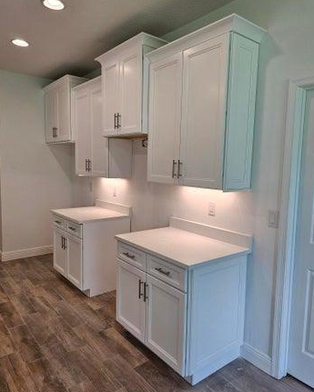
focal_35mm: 25
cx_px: 162
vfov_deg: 68.1
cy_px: 200
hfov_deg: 56.8
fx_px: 290
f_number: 1.7
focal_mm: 6.3
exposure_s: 1/120
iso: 64
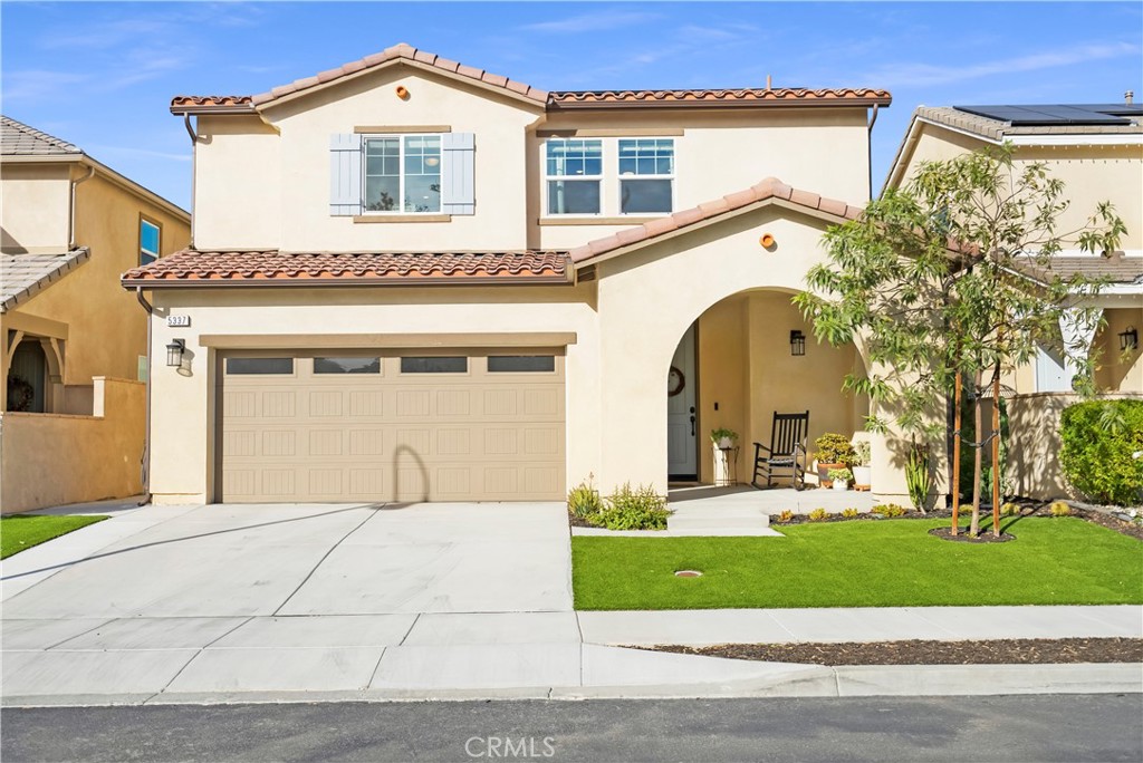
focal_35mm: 32
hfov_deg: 58.7
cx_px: 572
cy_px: 382
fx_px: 1017
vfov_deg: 41.2
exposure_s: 1/8000
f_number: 5.6
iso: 320
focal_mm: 32
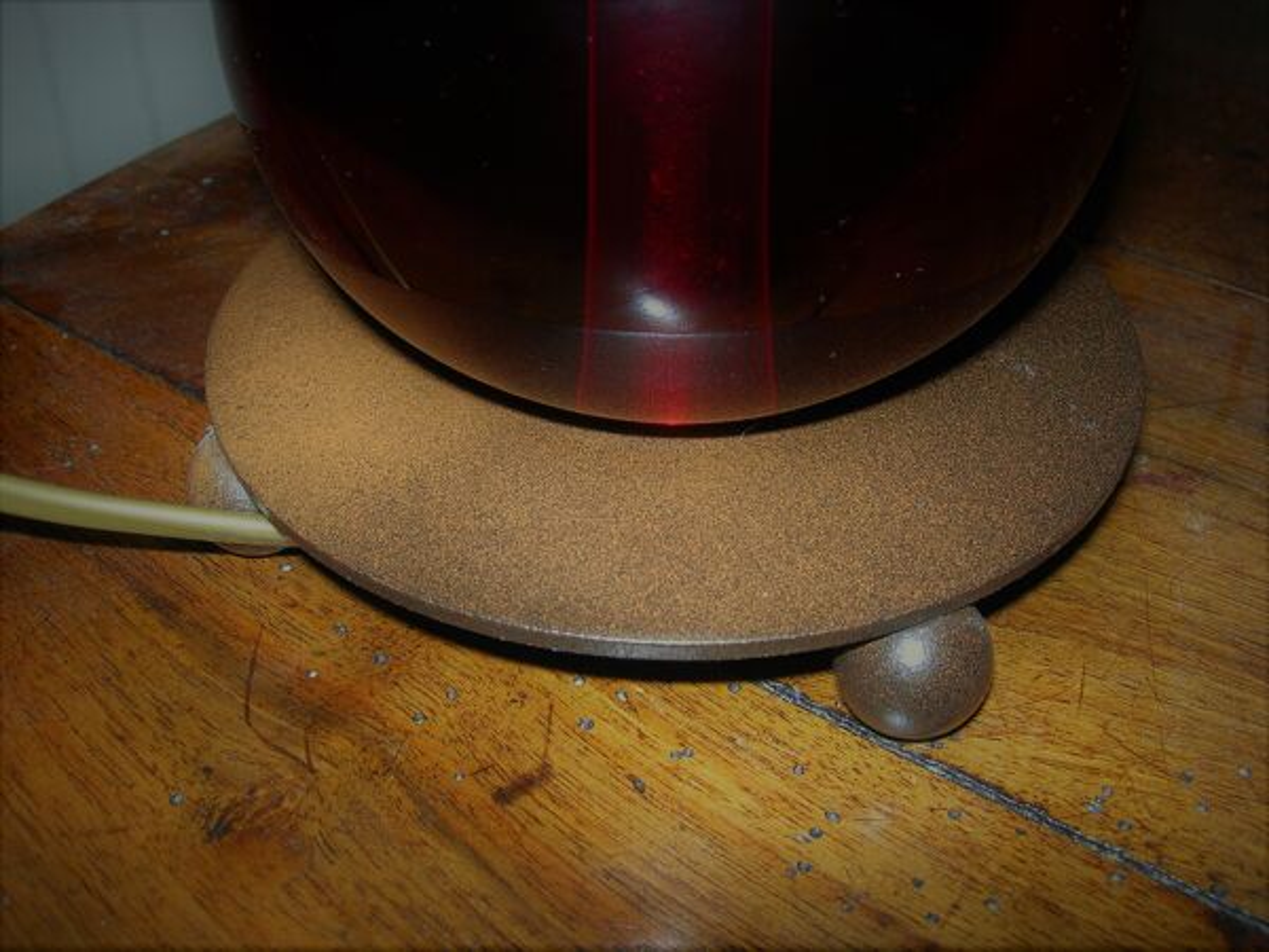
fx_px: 1393
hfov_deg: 49.0
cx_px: 634
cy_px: 476
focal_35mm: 38
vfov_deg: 37.7
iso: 64
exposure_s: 1/60.1
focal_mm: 7.8
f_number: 4.8
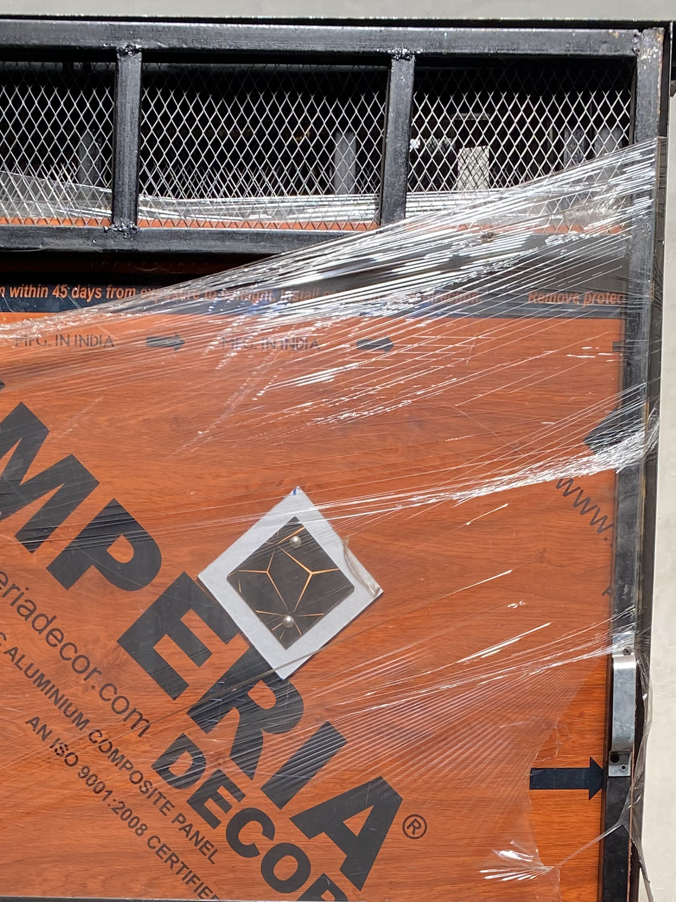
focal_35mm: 60
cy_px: 1005
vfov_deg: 29.0
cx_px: 240
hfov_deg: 24.3
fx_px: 1562
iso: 64
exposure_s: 1/122
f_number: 1.8
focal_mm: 4.25
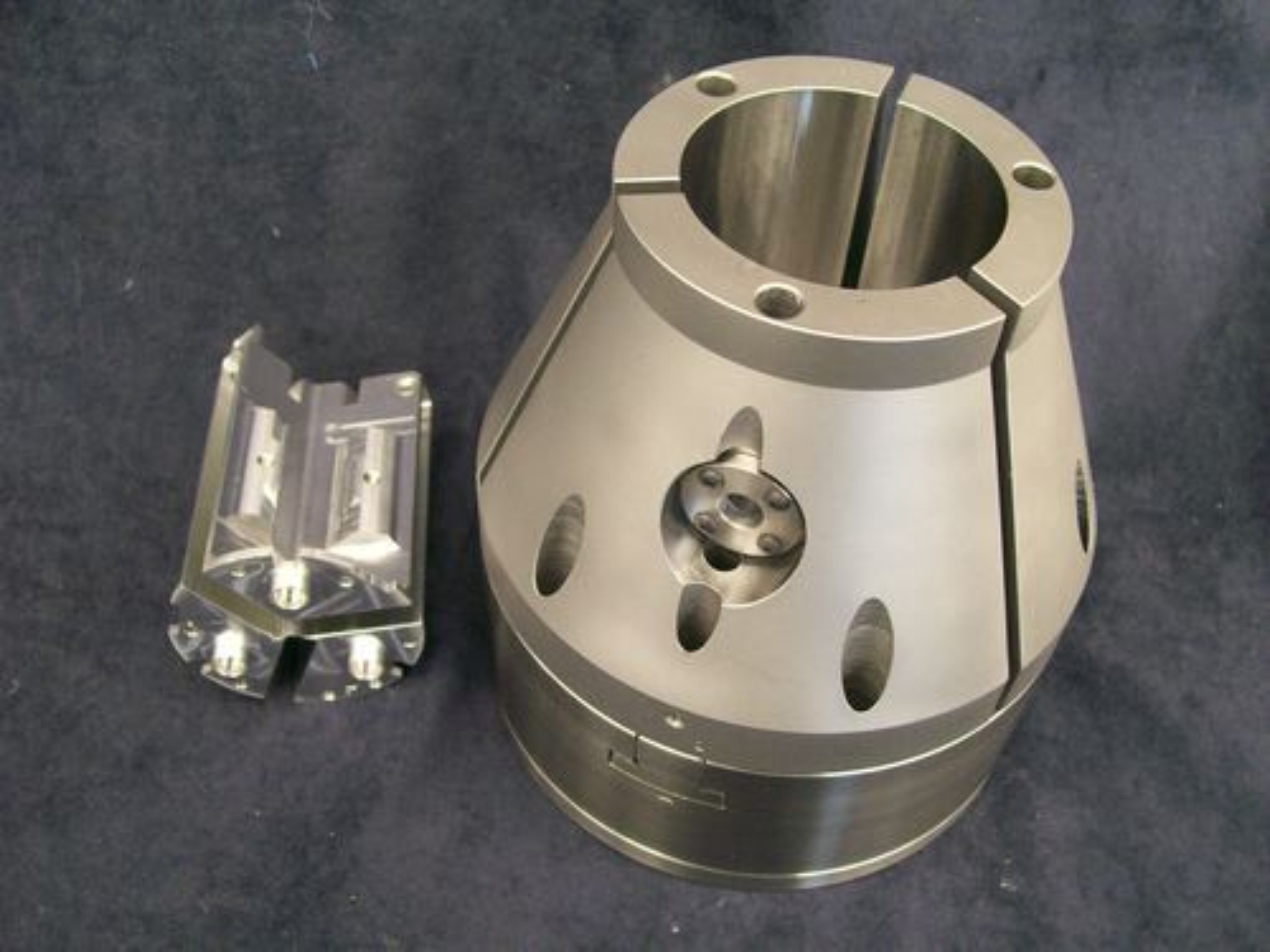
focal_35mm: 36
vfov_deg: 39.7
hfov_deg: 51.4
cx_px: 635
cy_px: 476
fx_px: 1321
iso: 160
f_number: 2.7
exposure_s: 1/21.6
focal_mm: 6
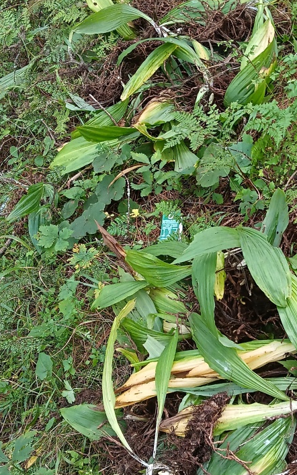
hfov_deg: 22.7
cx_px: 249
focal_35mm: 56
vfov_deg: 36.3
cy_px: 244
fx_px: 725
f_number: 1.8
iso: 1083
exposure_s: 1/100
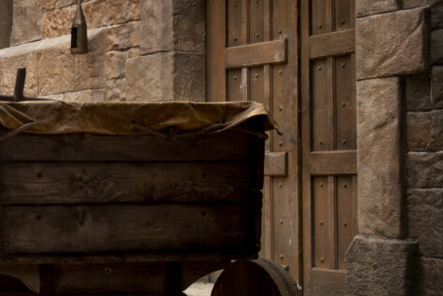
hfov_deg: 20.5
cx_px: -159
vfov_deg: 15.4
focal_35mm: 89
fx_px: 1095
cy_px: 167
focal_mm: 32
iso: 320
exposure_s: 1/125
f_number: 4
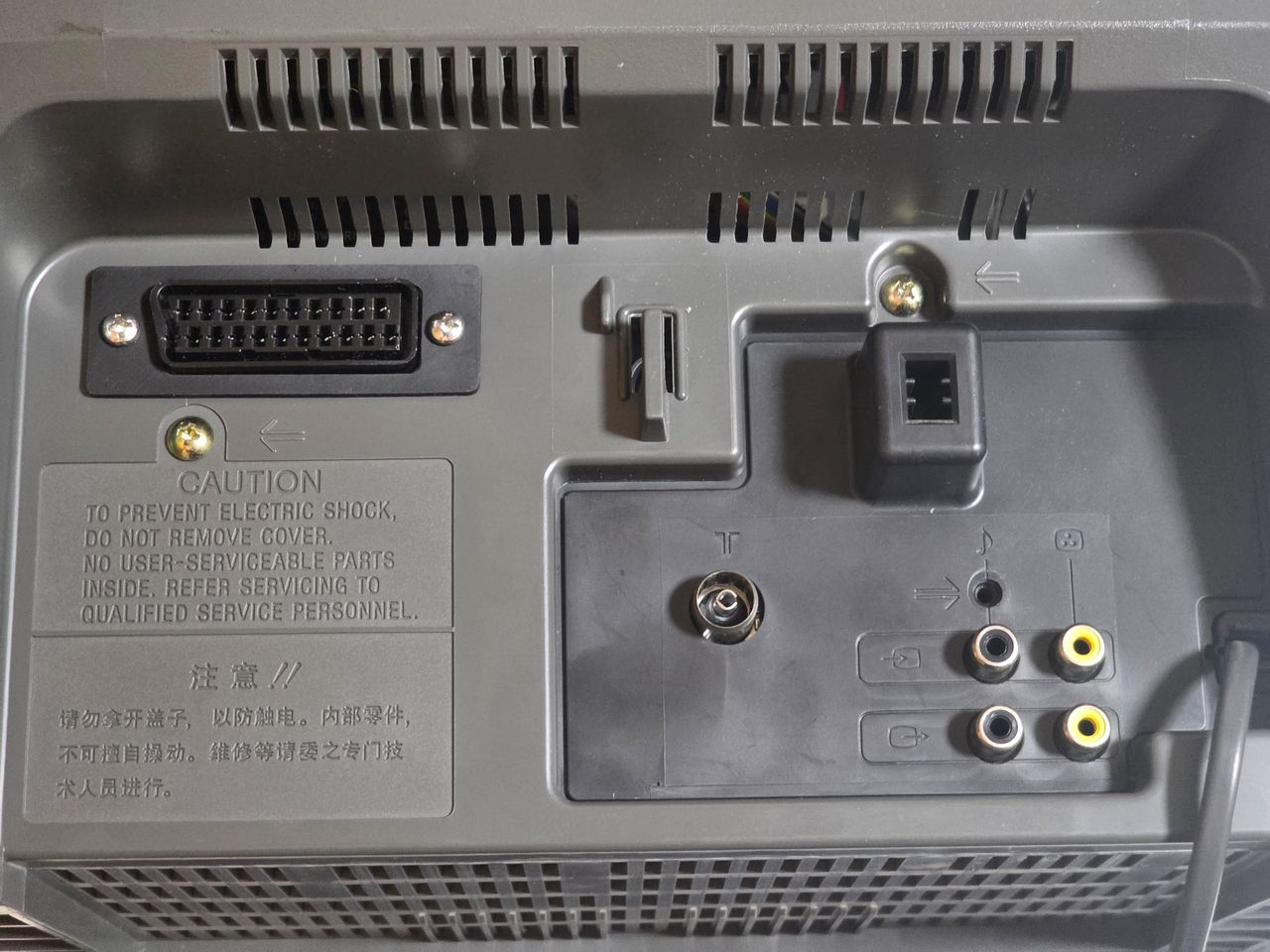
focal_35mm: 69
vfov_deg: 21.3
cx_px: 635
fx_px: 2531
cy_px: 476
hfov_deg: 28.2
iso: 1250
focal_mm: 7.9
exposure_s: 1/33.3
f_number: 2.4
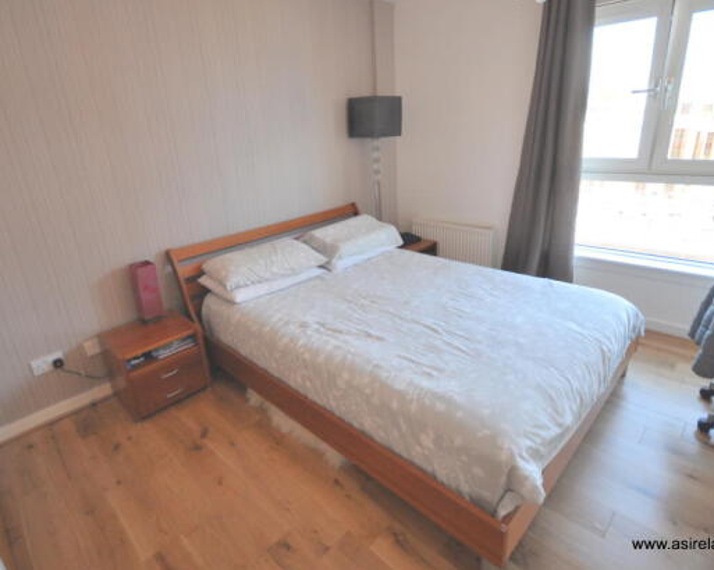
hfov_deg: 86.4
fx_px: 380
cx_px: 345
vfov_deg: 73.7
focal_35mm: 18
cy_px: 268
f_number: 5
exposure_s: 1/100
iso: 400
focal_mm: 10
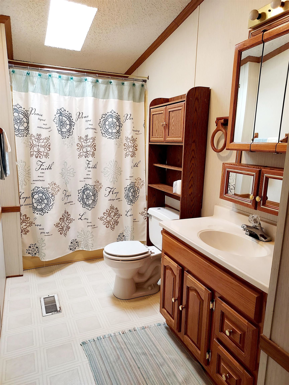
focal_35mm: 24
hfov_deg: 56.8
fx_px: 267
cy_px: 192
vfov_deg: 71.6
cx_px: 144
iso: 320
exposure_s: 1/40
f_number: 1.8
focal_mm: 4.6
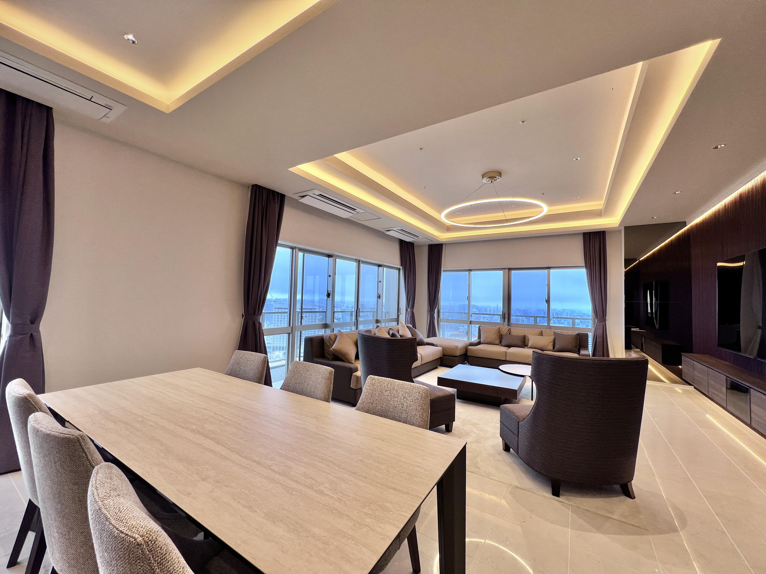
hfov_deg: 106.2
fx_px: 288
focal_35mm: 13
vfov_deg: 89.9
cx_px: 383
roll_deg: -0.9
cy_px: 287
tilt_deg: +2.3
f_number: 1.8
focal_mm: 1.57
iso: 50
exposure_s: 1/120
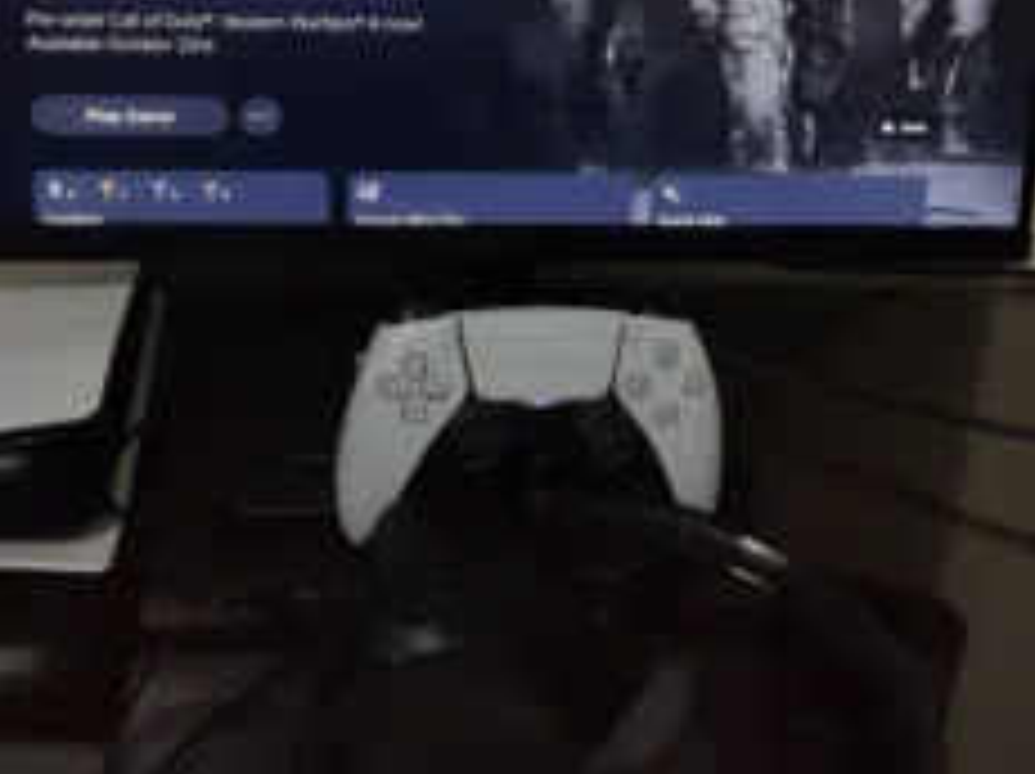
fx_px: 1195
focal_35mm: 40
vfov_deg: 33.7
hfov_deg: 46.7
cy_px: 56
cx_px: 454
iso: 125
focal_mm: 6.06
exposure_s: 1/50
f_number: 1.8
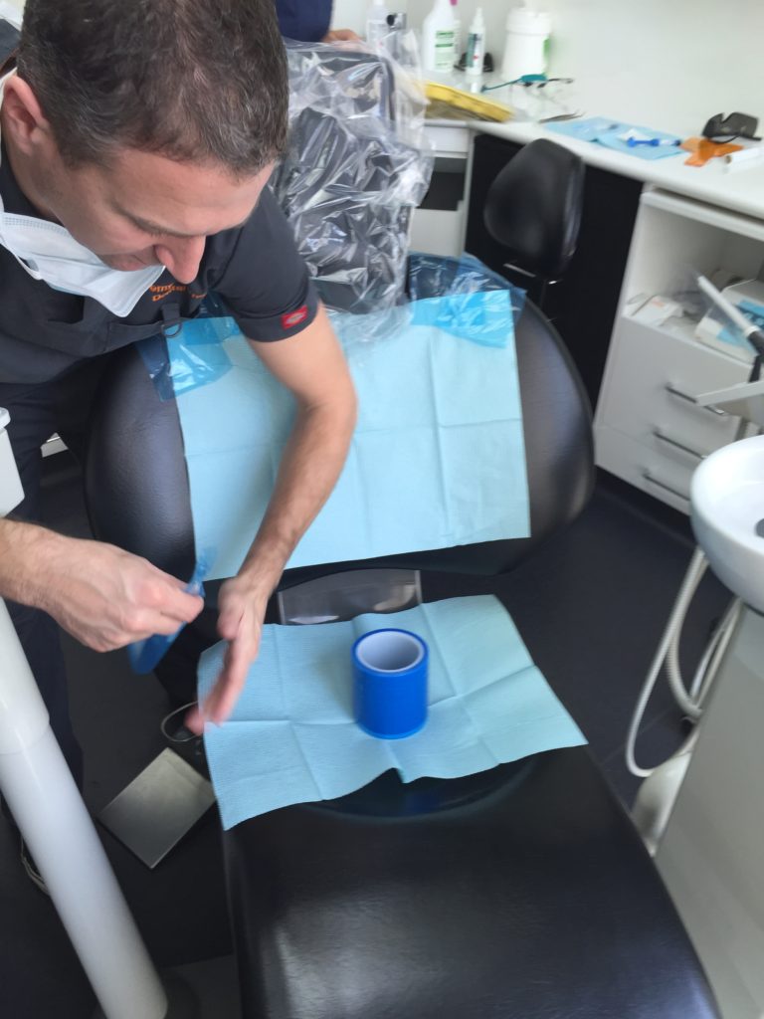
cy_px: 510
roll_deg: -2.2
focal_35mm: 29
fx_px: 853
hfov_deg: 48.2
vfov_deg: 61.7
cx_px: 382
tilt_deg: -37.2
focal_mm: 4.15
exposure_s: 1/60
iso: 32
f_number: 2.2
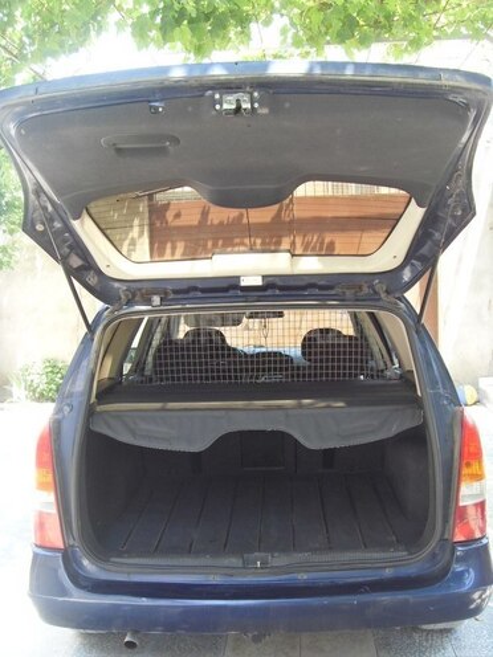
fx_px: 741
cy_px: 328
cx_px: 246
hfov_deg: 36.8
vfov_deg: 47.9
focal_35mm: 39
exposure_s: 1/60
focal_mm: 6.6
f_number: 3.5
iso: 100
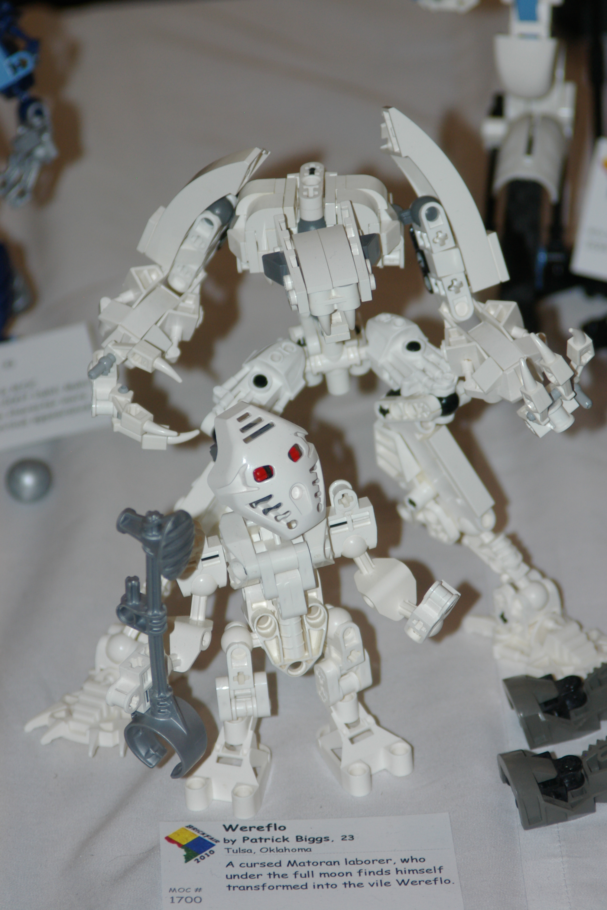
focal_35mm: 162
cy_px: 455
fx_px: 4093
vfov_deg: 12.7
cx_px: 304
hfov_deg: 8.5
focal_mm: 108
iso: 400
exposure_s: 1/125
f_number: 5.6
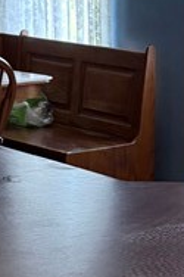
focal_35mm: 136
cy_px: 122
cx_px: 131
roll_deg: +0.1
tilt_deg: -9.2
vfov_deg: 15.1
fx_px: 1045
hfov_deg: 10.1
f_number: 1.78
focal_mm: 6.76
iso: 400
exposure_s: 1/120
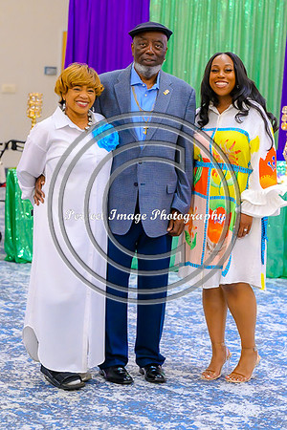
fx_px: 1256
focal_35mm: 105
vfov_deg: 19.5
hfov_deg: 13.0
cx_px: 144
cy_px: 215
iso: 2500
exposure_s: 1/200
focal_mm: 70
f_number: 2.8
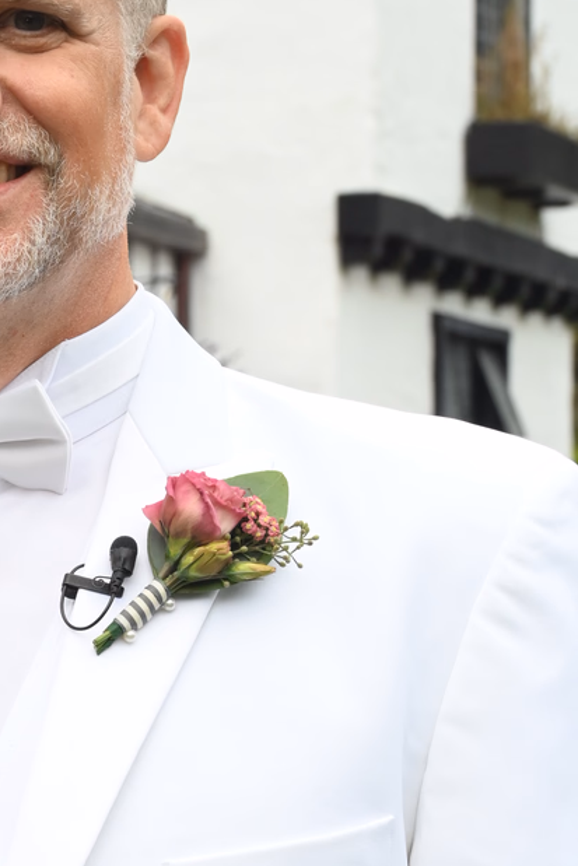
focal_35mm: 140
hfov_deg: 9.5
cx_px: -340
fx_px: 3370
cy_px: 841
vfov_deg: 14.4
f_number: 7.1
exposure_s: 1/200
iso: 800
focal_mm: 42
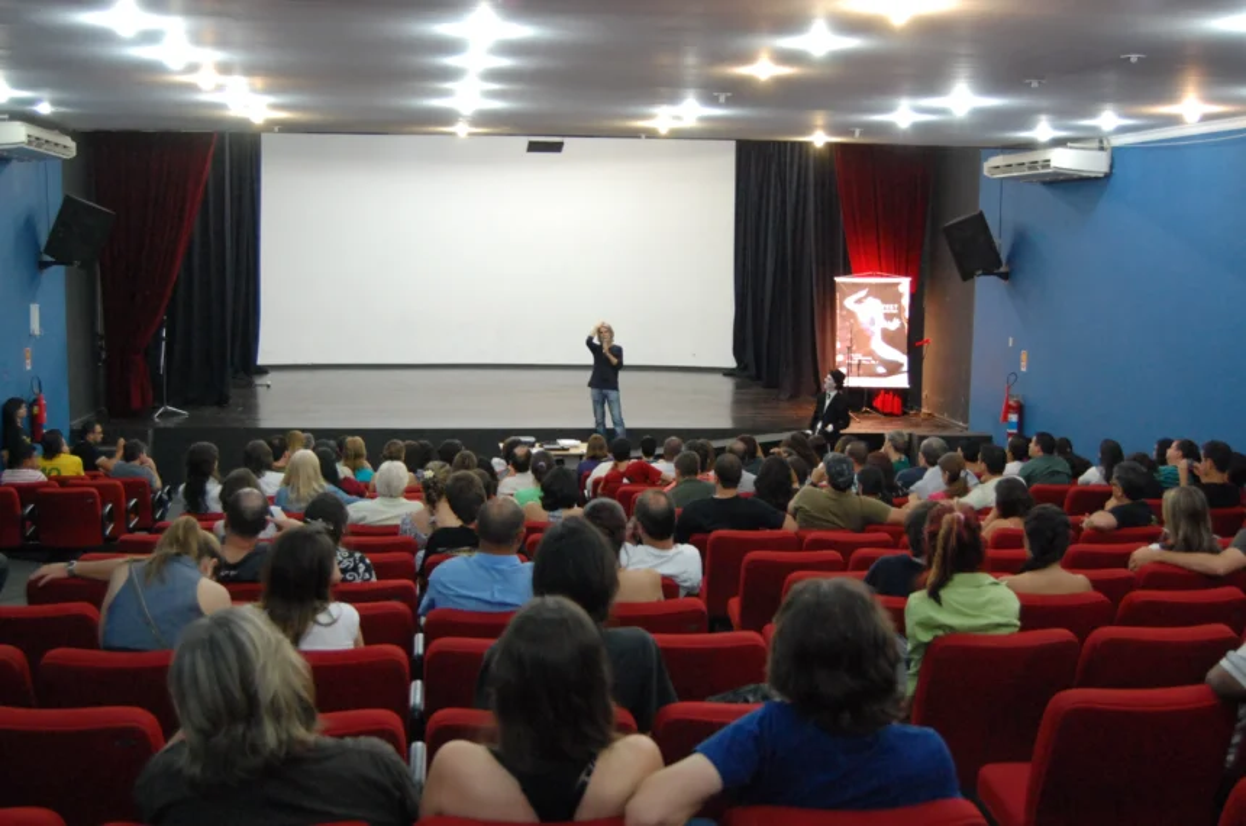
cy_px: 413
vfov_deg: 31.8
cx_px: 623
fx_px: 1451
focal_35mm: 42
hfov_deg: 46.5
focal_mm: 28
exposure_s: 1/30
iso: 1600
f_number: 4.2
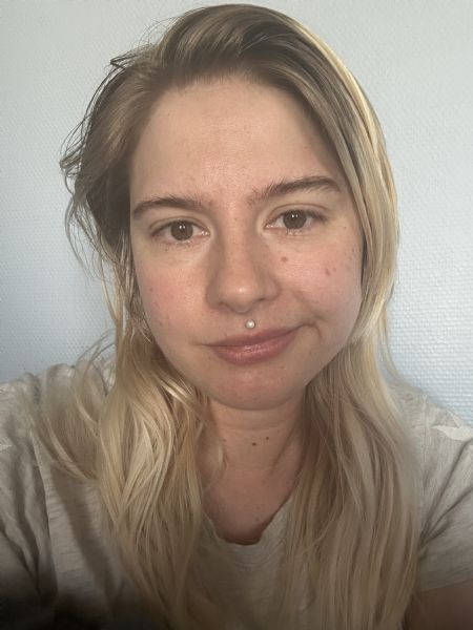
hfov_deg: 46.8
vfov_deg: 60.0
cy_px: 315
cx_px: 236
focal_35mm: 30
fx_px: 547
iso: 100
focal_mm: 2.69
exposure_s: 1/60
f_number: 1.9
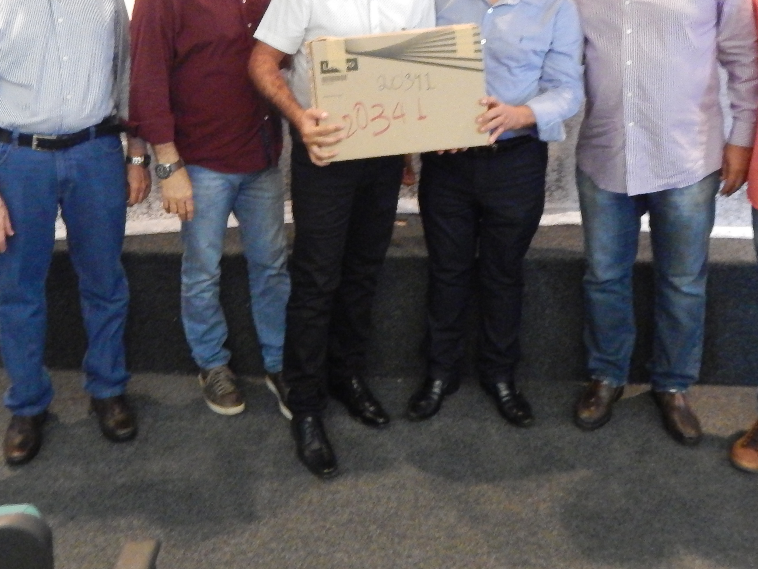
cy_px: 80
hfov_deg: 47.7
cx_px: 319
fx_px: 854
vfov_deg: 35.1
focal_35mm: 39
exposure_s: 1/6
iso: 800
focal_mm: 4
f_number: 3
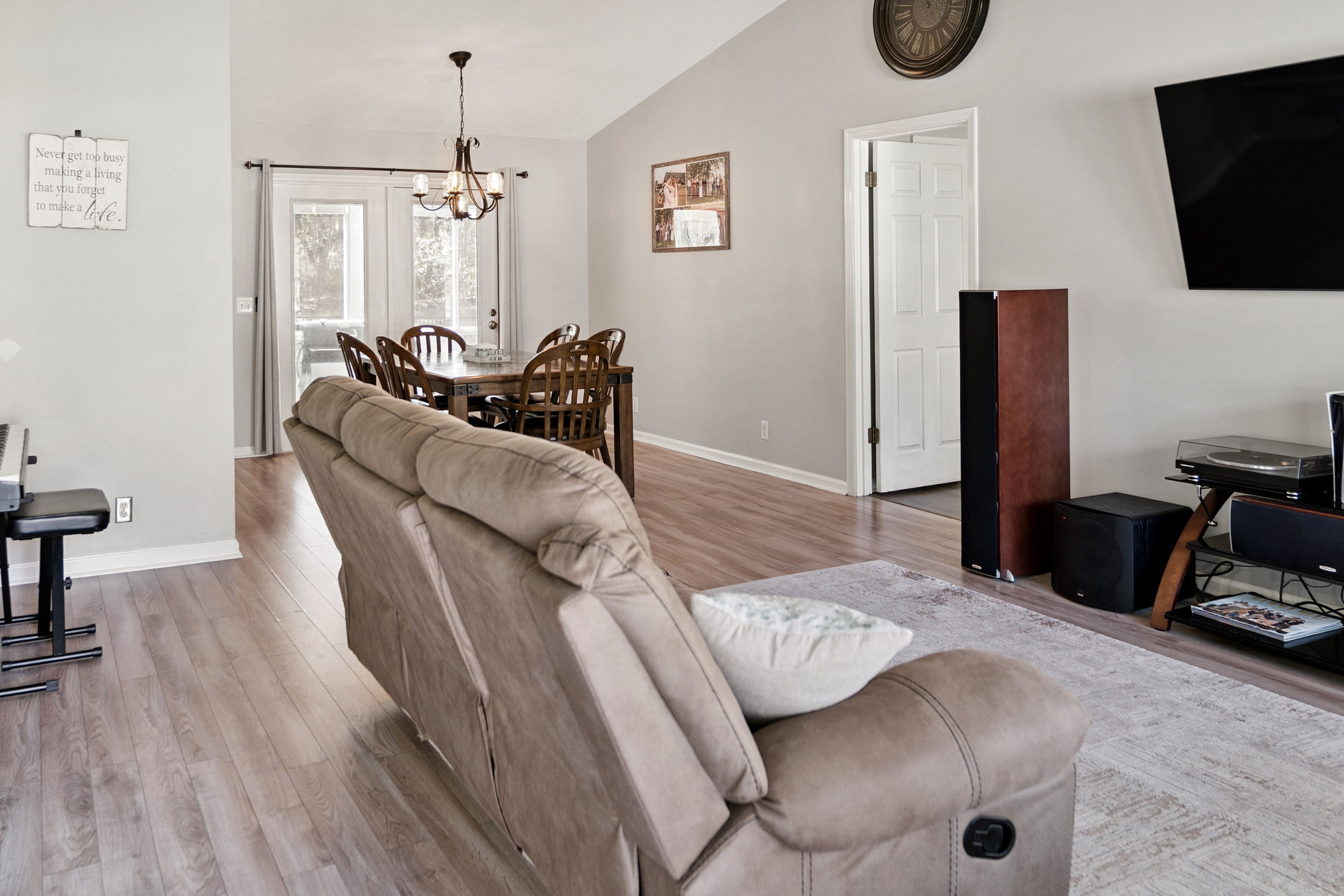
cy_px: 288
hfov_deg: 65.1
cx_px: 563
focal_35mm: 28
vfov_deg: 45.6
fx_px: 1045
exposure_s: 1/100
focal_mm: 17
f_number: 2.8
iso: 250
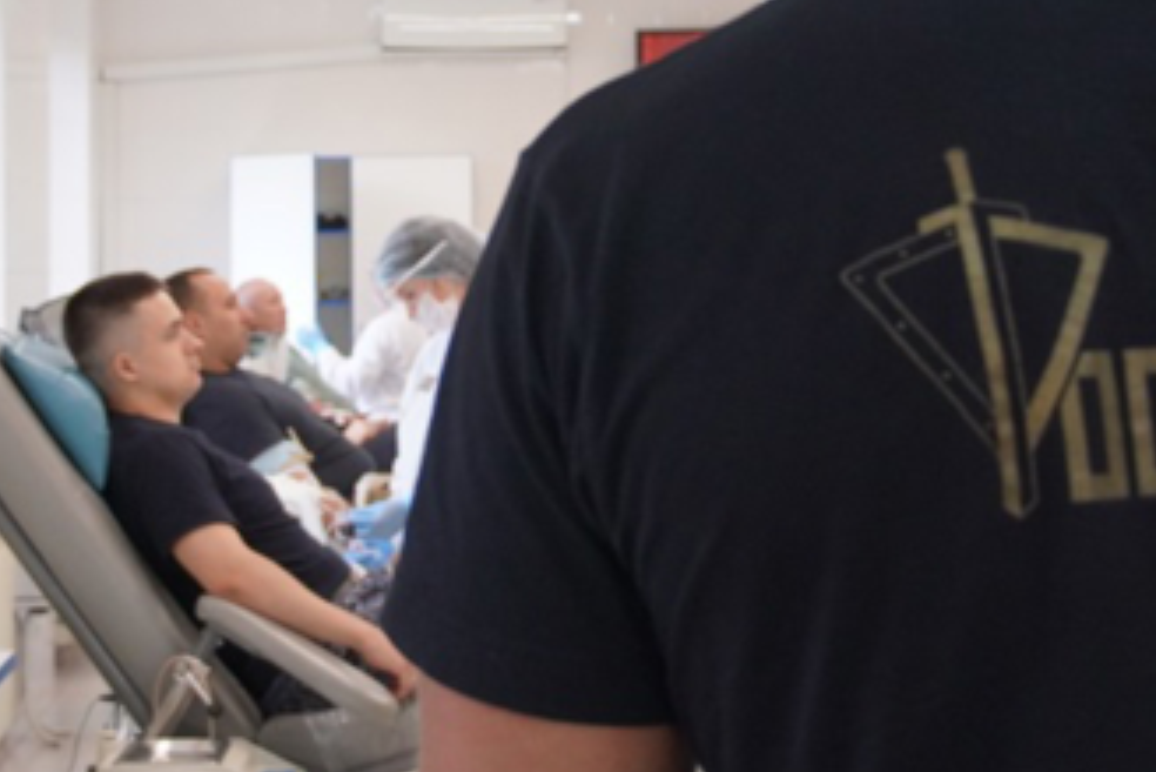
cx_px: 652
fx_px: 3084
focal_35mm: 96
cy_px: 123
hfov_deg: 21.2
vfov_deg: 14.2
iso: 1600
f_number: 4.5
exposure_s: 1/160
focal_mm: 28
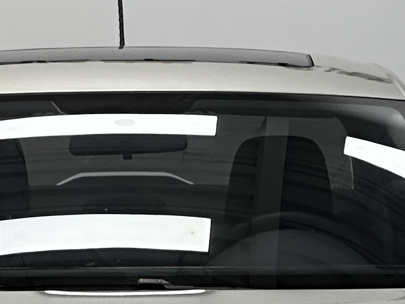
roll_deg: +0.0
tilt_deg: -3.7
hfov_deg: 5.4
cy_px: 295
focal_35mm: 368
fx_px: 4306
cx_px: 126
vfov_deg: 4.0
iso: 100
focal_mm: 9
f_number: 2.8
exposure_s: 1/100
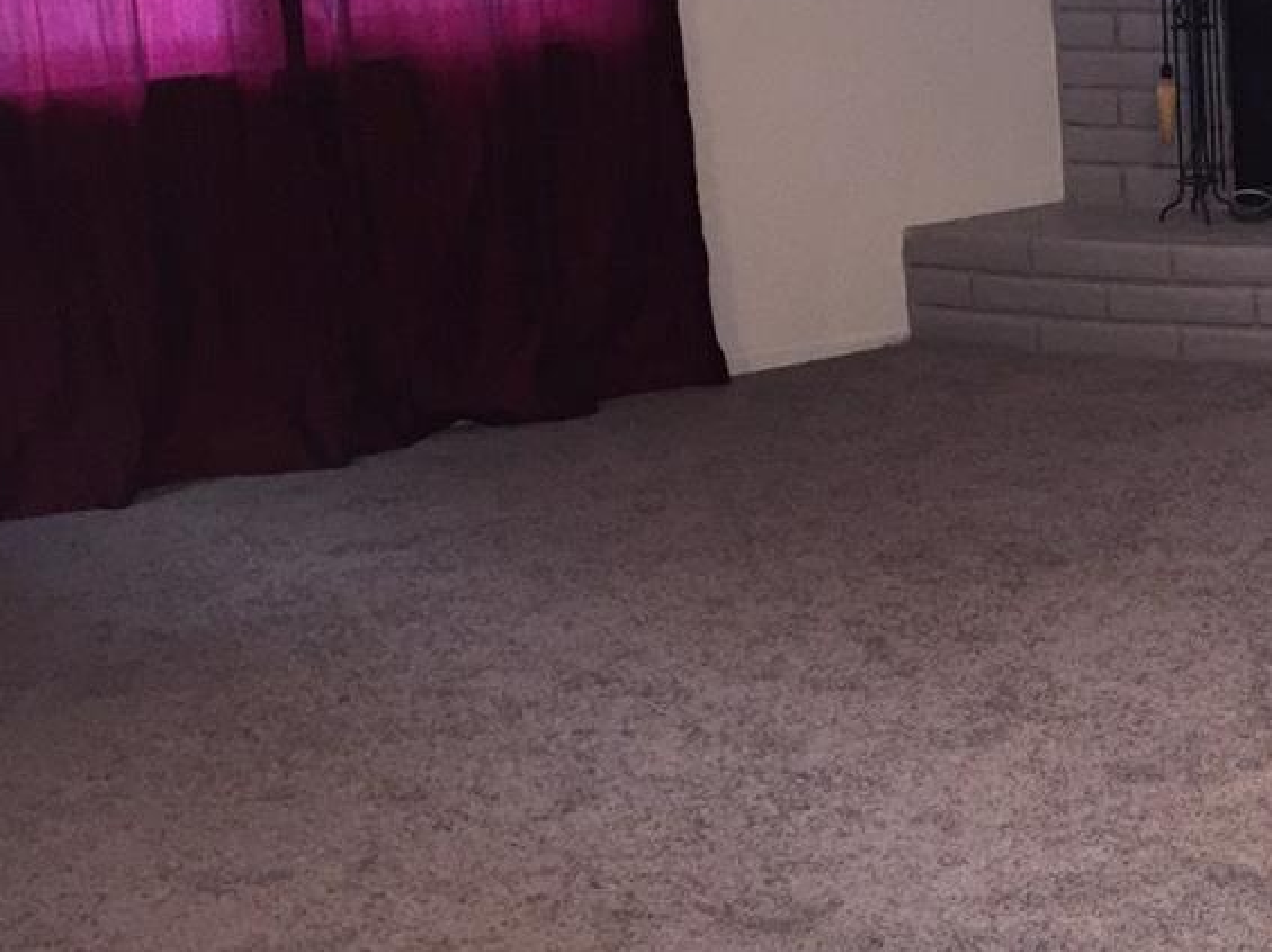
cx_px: 1544
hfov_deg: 23.1
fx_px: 2828
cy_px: 365
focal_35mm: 77
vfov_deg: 19.1
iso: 160
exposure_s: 1/16
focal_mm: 4.15
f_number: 2.2
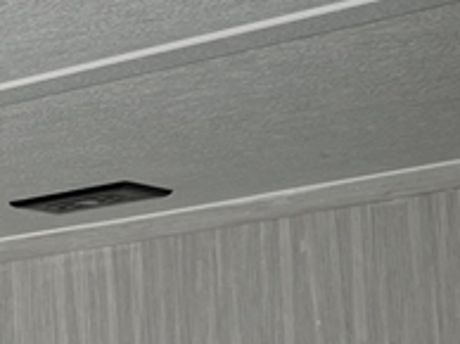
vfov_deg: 9.2
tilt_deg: +11.4
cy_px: 157
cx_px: -465
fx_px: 2137
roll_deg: +1.6
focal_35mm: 161
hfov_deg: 11.1
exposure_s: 1/123
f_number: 1.5
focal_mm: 5.7
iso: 32
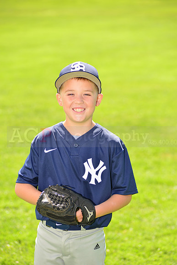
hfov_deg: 10.2
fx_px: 995
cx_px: 88
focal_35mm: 135
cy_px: 132
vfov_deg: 15.2
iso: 100
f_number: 5
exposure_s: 1/250
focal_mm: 135
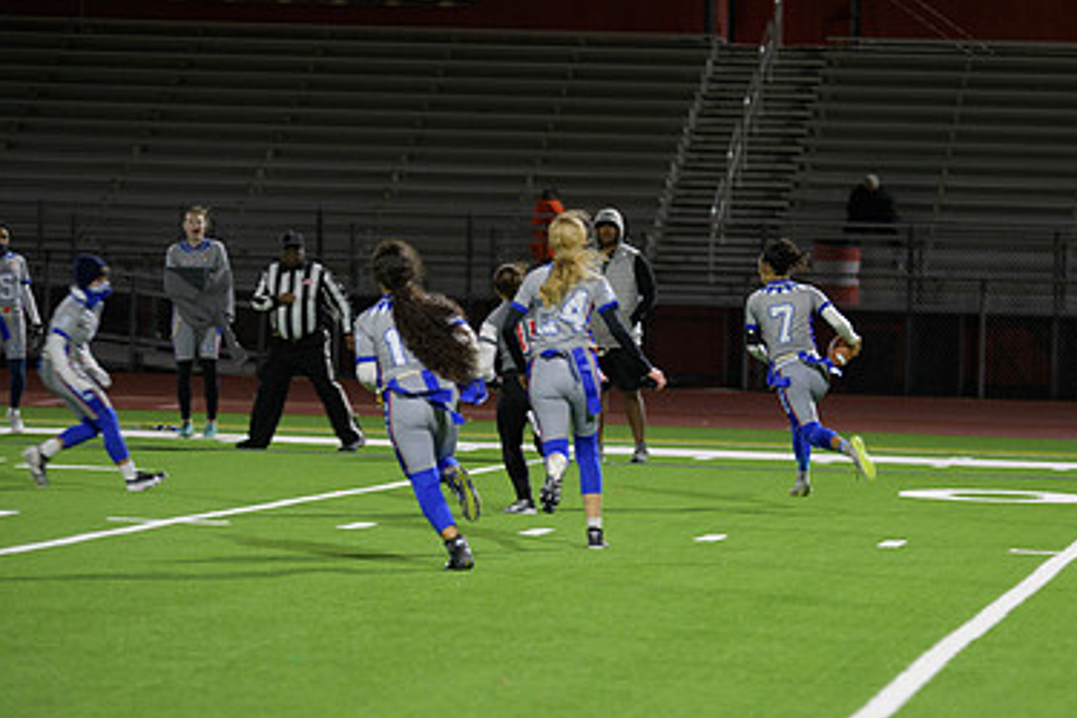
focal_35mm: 201
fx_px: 6013
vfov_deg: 6.8
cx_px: 709
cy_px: 366
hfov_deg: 10.2
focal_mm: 130
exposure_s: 1/200
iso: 1000
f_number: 2.8
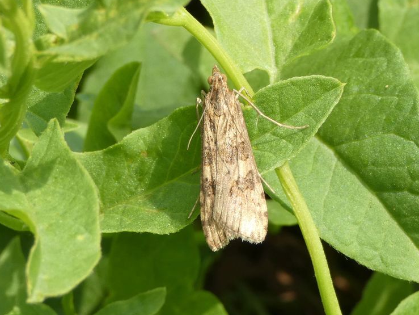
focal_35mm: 135
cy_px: 158
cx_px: 238
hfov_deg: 14.6
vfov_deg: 11.0
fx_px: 1635
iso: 80
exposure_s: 1/125
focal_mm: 21
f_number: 5.1
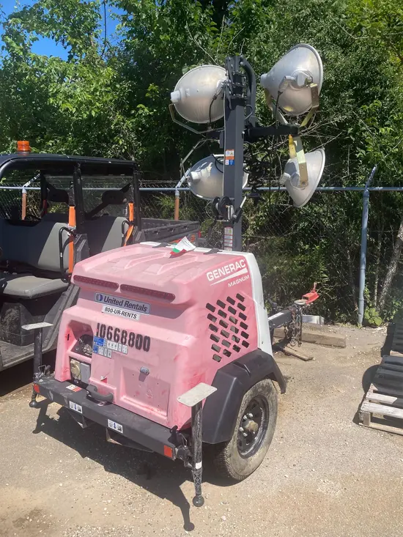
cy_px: 268
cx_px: 202
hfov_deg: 49.8
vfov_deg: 63.4
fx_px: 435
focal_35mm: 28
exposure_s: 1/2114
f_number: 1.8
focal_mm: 3.99
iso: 20
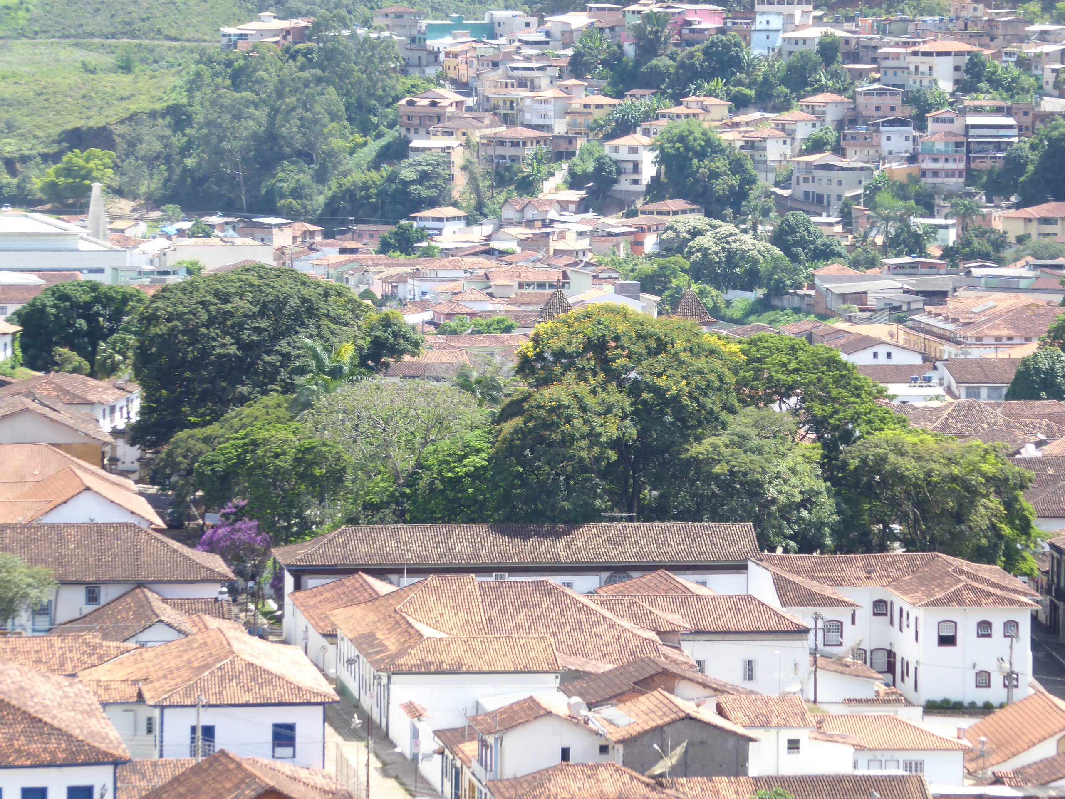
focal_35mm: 206
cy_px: 400
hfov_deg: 9.6
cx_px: 532
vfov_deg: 7.2
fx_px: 6338
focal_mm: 33.2
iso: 80
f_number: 5.6
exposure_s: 1/100
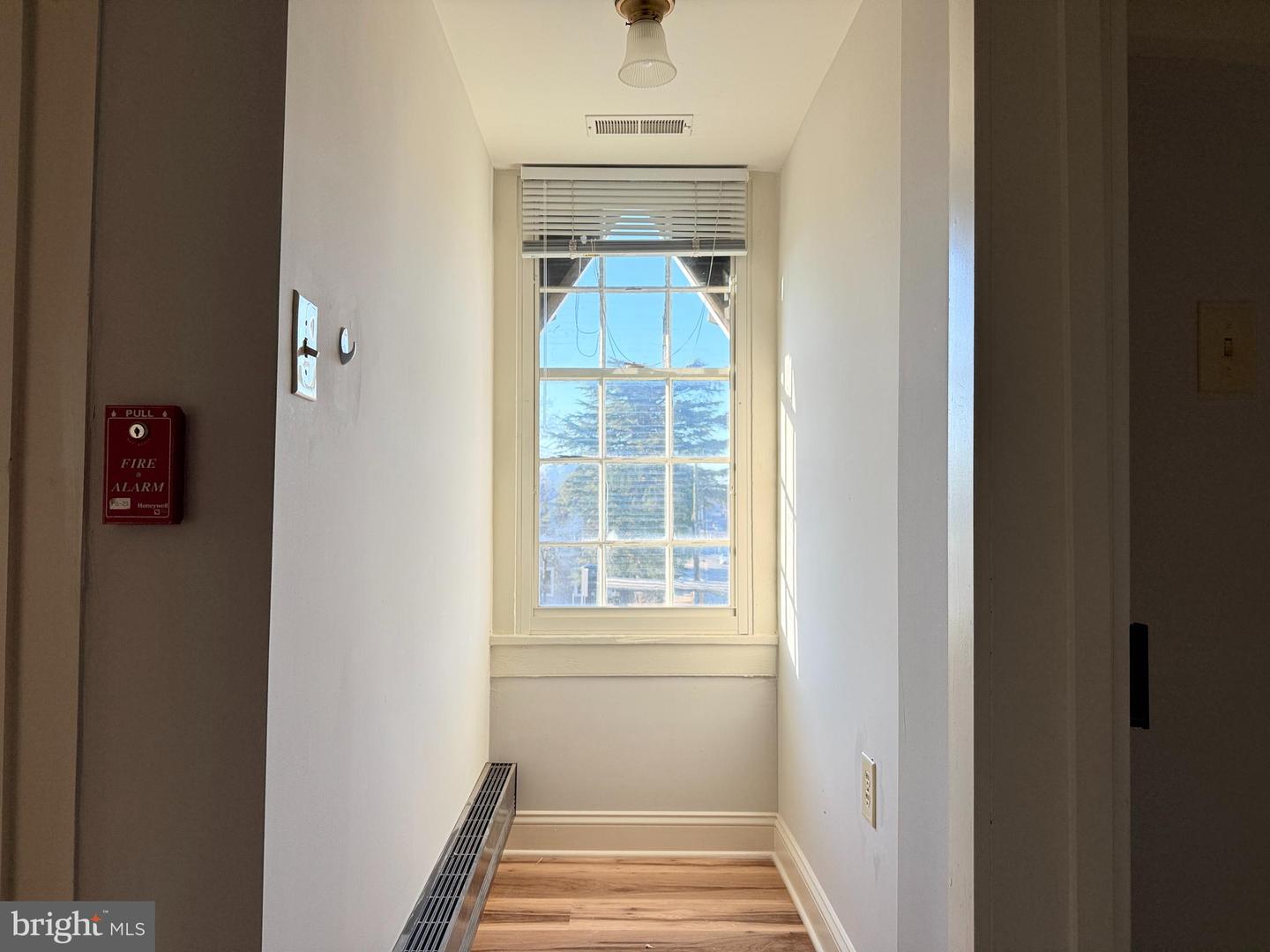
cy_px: 476
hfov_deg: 71.6
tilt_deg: +1.7
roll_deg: +0.1
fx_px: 881
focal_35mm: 24
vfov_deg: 56.8
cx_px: 635
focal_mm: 6.76
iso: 100
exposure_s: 1/478
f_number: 1.78
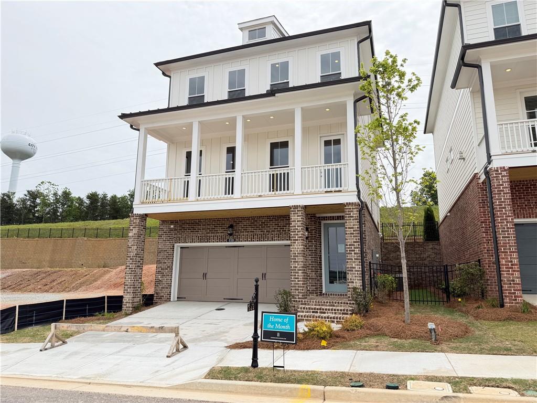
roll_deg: -0.3
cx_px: 268
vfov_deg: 56.8
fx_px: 372
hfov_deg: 71.6
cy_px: 202
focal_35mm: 24
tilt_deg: +11.5
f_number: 1.78
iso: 80
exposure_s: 1/2907
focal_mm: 6.76
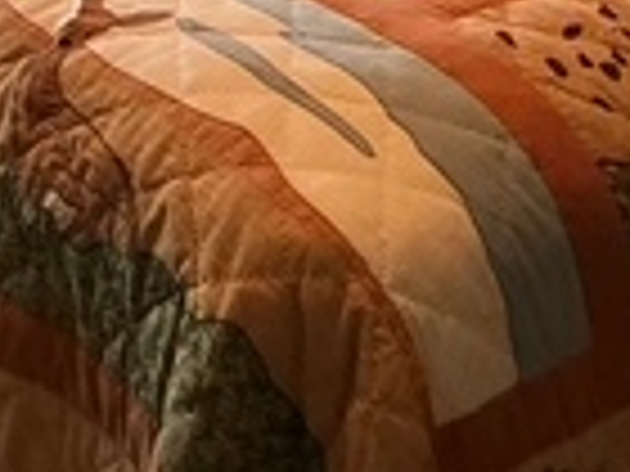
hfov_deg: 14.0
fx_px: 2421
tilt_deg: -10.1
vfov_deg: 10.2
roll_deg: -0.8
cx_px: -270
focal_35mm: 133
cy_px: -508
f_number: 1.8
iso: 160
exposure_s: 1/60
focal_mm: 3
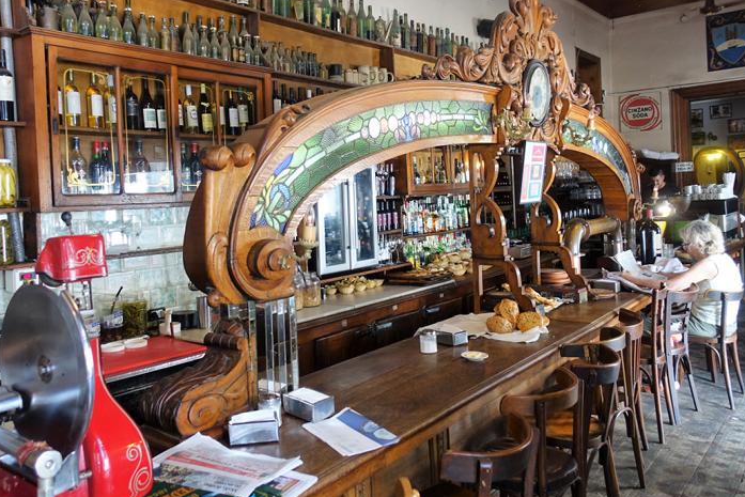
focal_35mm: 31
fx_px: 642
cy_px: 199
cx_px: 335
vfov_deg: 42.1
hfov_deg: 60.1
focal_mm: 8.8
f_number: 1.8
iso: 200
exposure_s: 1/30
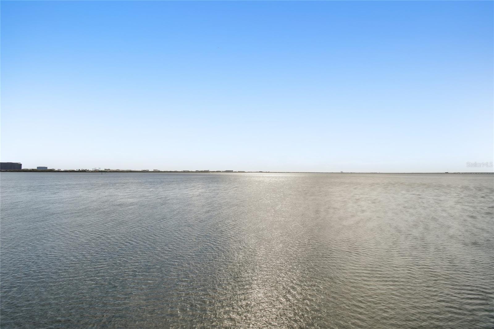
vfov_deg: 77.3
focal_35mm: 15
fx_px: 206
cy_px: 164
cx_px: 247
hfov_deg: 100.4
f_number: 7.1
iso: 100
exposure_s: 1/2000
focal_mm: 10
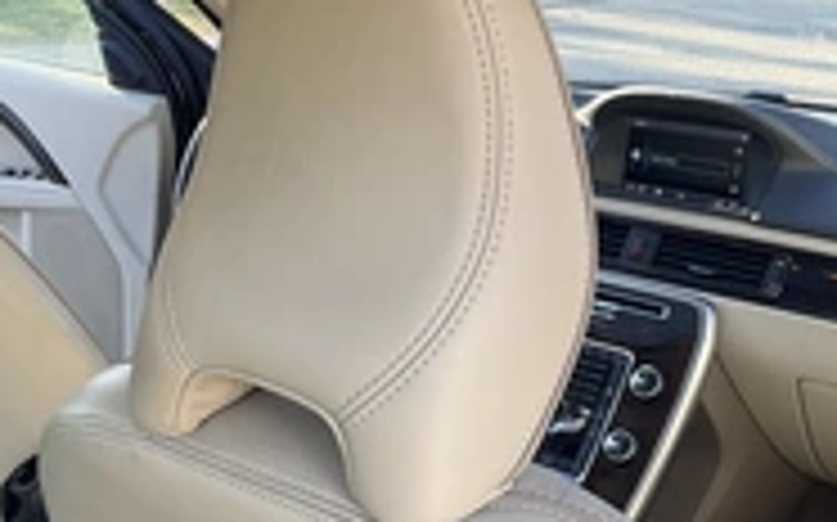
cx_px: 140
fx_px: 1505
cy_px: 310
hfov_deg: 30.2
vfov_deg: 19.7
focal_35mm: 66
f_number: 1.8
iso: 25
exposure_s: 1/122
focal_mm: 3
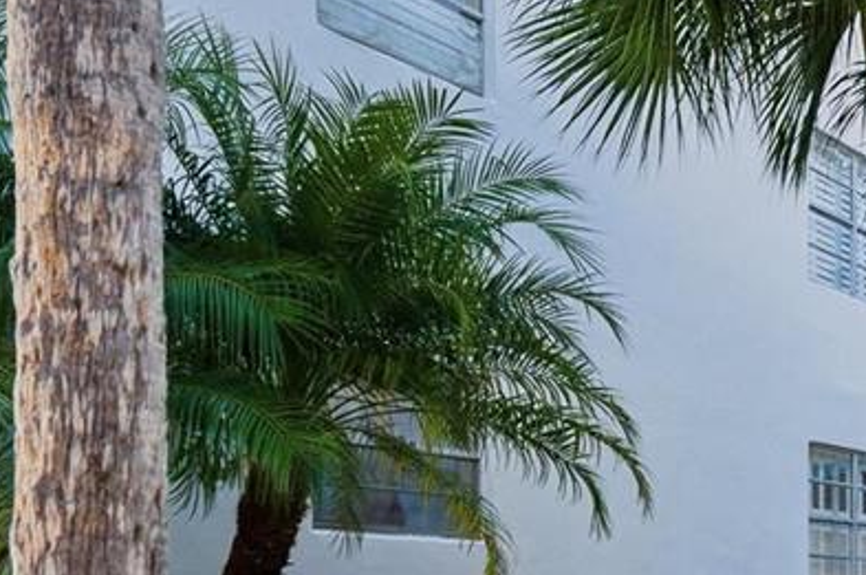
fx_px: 1369
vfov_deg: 22.7
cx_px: 747
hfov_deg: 33.6
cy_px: 586
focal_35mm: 57
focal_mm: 14
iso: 400
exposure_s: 1/1600
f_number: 8
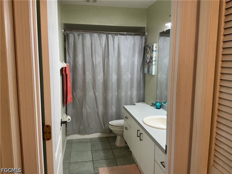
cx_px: 116
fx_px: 194
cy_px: 87
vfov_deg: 48.2
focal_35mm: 29
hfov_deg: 61.7
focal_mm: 3
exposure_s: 1/60
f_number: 1.8
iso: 100
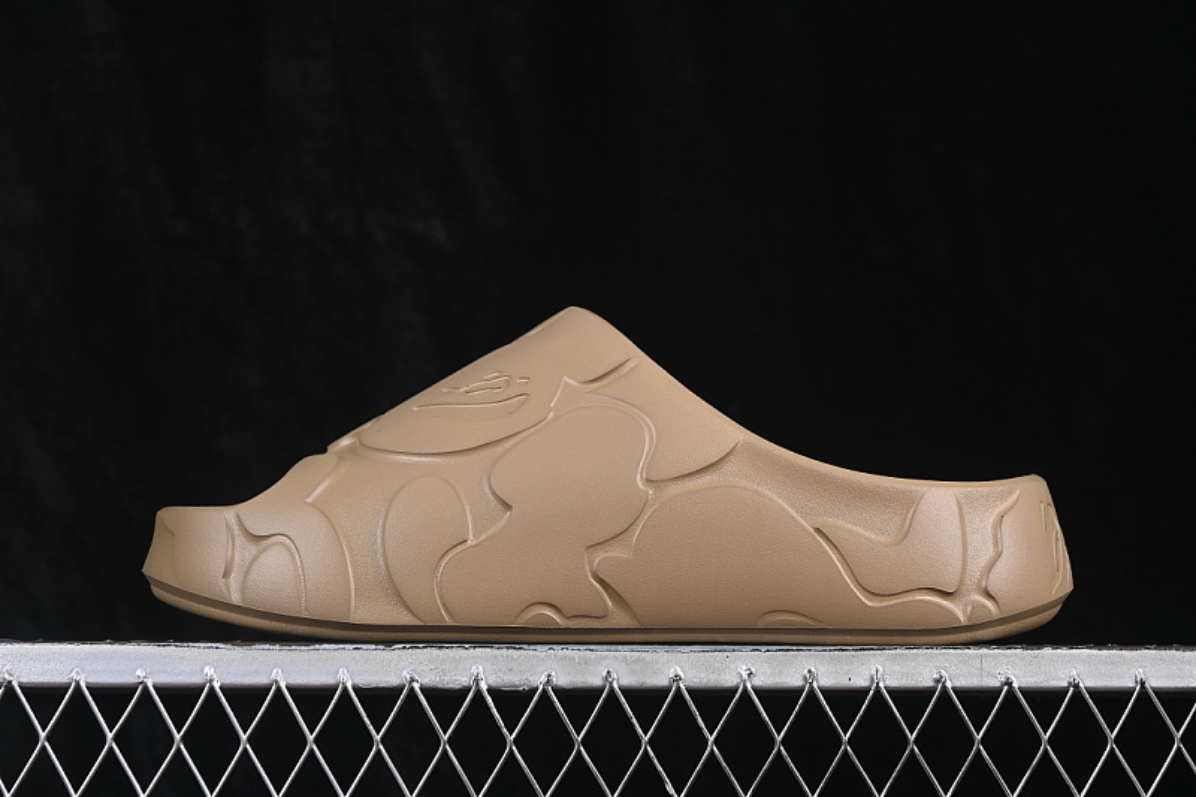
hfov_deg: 27.0
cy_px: 398
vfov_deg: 18.2
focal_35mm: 75
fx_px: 2491
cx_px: 598
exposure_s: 1/80
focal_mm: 50
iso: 160
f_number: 7.1
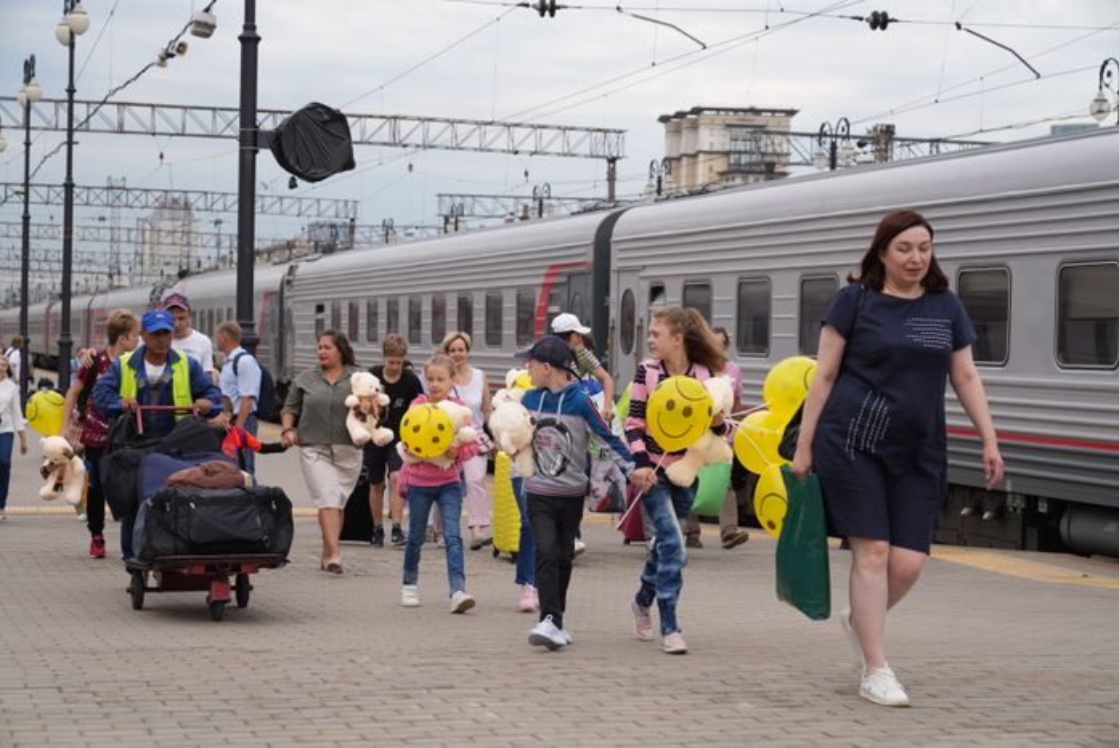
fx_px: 2178
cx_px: 560
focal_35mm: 70
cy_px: 374
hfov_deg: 28.8
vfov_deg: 19.5
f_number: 5.6
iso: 100
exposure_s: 1/200
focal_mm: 70
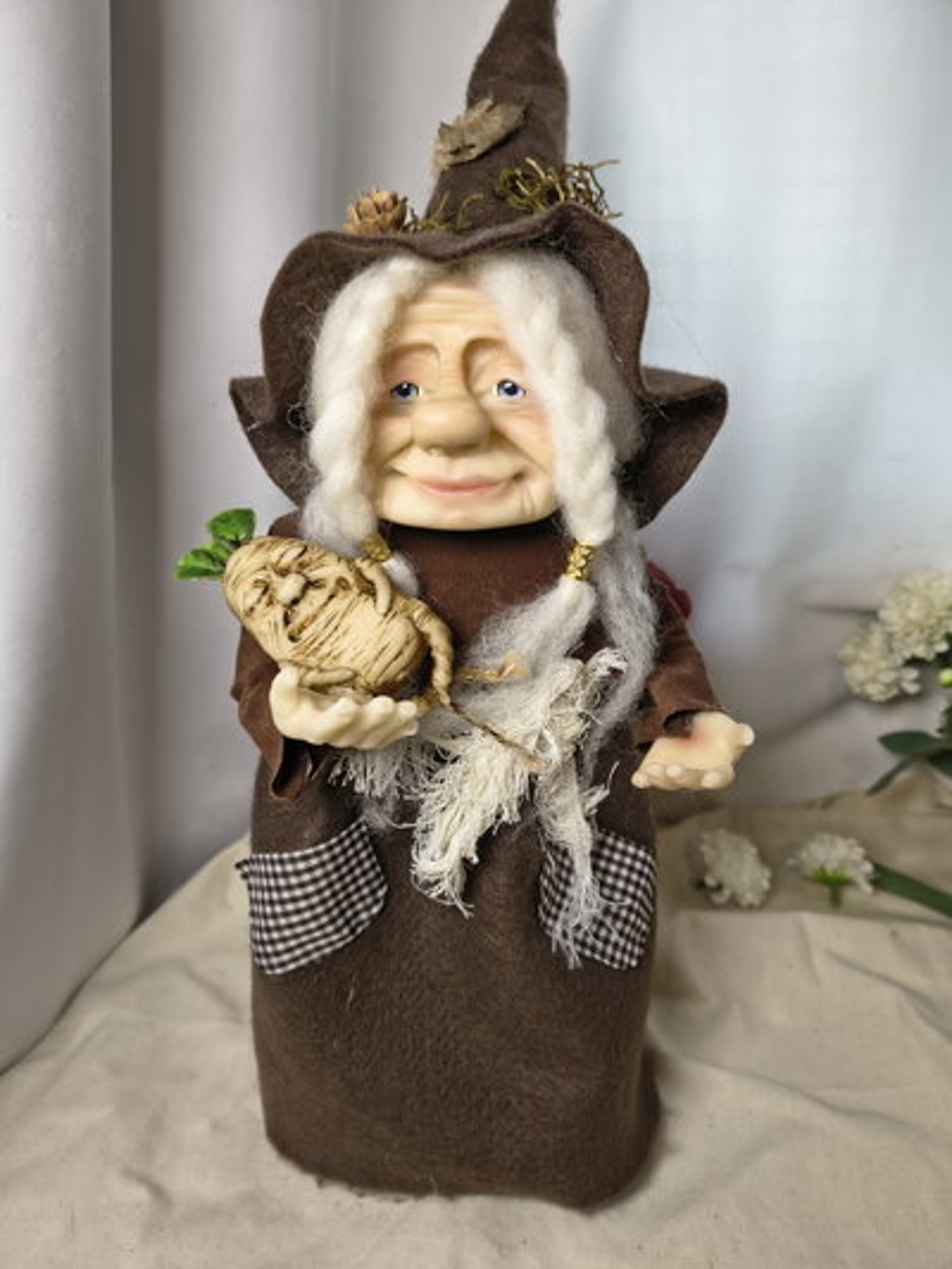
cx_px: 476
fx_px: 880
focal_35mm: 24
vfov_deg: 71.6
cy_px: 634
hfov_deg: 56.8
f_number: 1.8
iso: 171
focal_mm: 5.56
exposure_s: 1/100
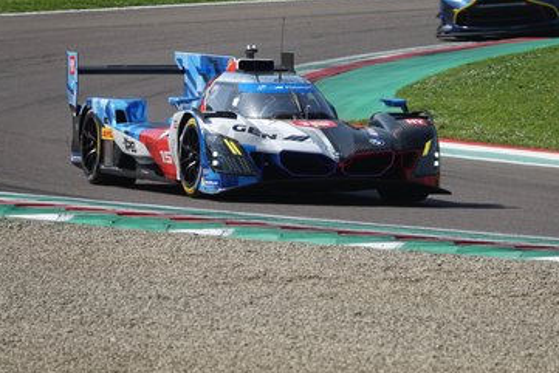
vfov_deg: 2.5
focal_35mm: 557
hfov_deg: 3.7
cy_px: 152
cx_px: 314
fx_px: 8652
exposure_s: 1/800
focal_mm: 163.85
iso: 100
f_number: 4.5
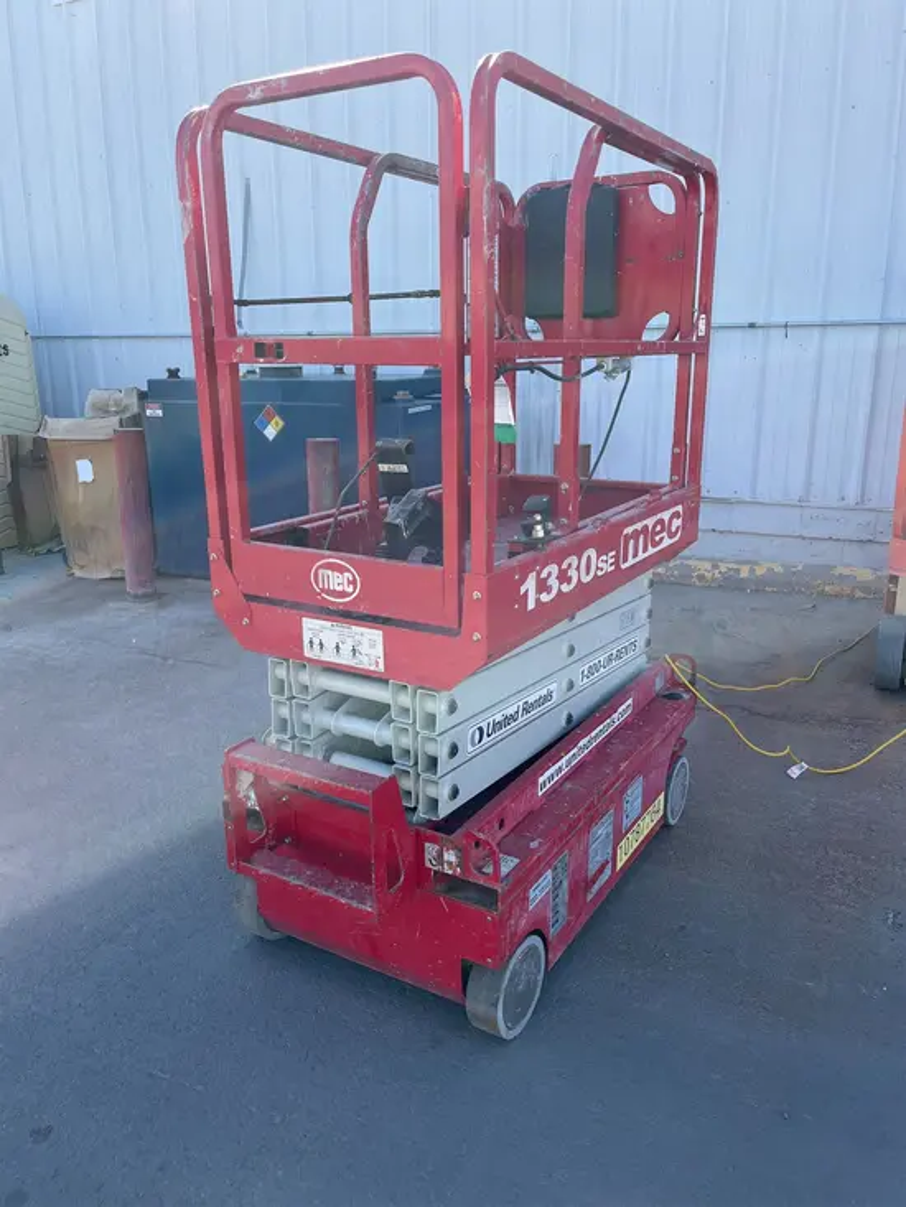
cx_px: 453
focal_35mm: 26
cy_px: 604
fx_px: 907
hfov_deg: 53.1
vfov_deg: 67.3
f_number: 1.6
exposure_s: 1/943
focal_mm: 5.1
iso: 50
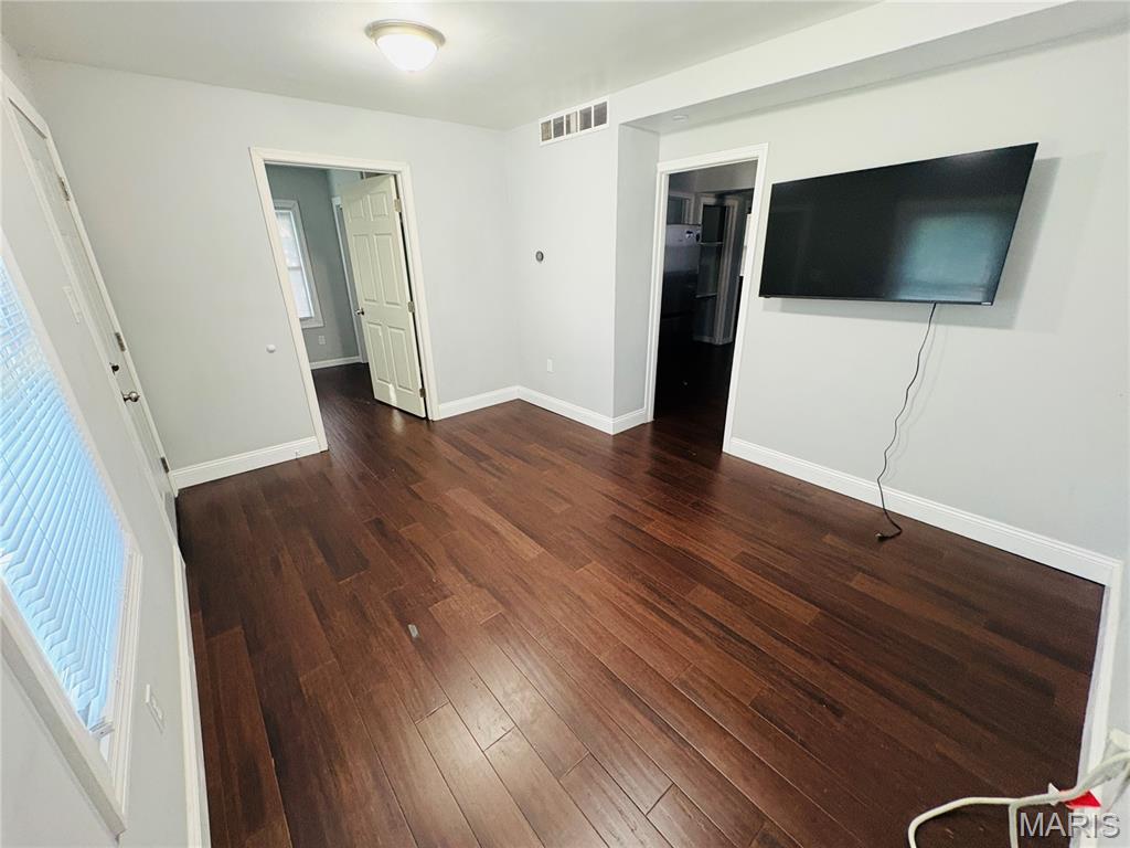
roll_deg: +1.1
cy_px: 424
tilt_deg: -20.2
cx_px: 565
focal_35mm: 14
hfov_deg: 102.1
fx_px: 457
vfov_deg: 85.7
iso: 400
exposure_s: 1/60
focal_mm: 2.22
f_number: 2.2
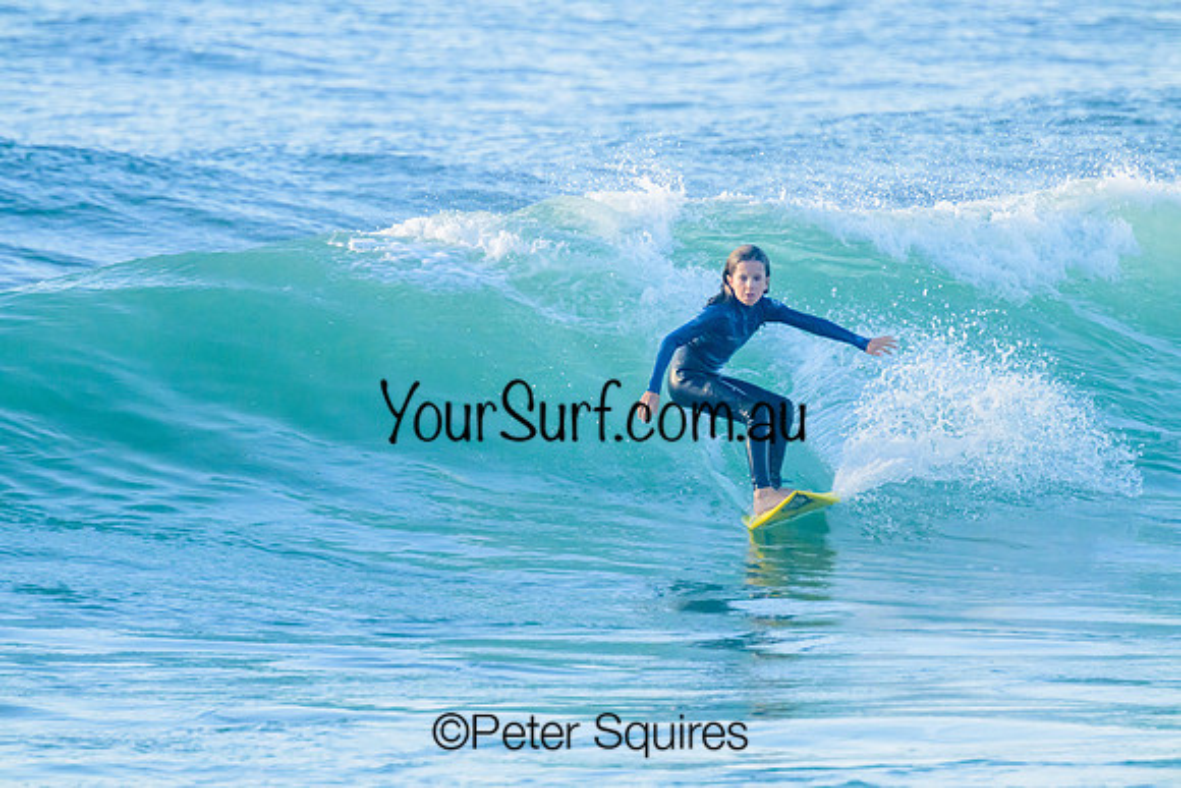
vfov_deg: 1.7
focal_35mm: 800
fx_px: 26249
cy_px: 394
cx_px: 590
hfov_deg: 2.6
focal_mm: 800
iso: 3600
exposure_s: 1/2000
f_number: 11
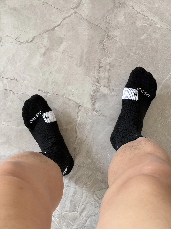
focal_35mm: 48
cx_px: 86
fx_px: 316
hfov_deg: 30.3
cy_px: 114
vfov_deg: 39.7
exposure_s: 1/60
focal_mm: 6.76
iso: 160
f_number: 1.78
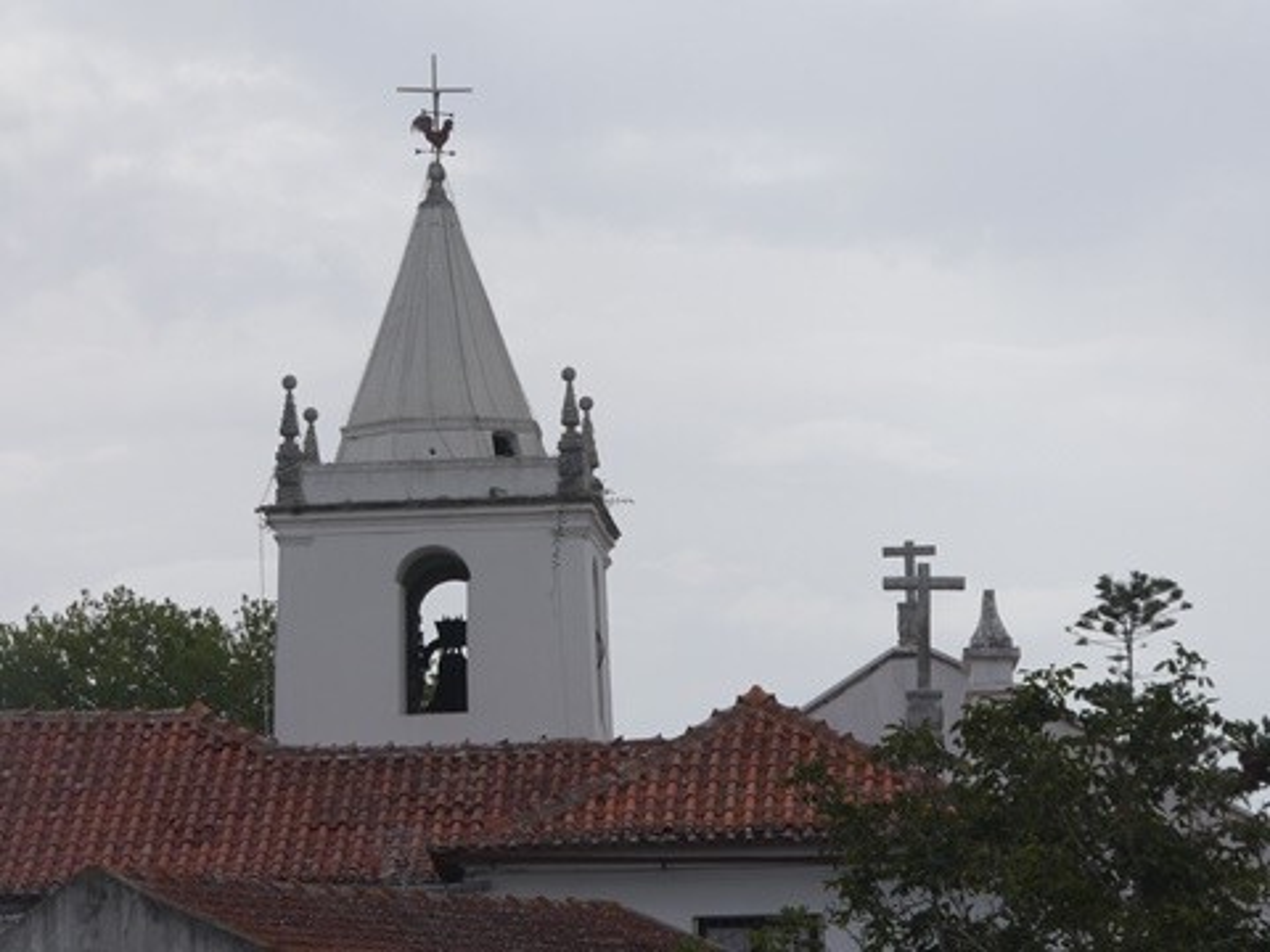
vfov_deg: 6.4
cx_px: 635
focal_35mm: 231
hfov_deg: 8.6
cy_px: 476
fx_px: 8475
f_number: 5.6
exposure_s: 1/500
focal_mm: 41.4
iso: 80
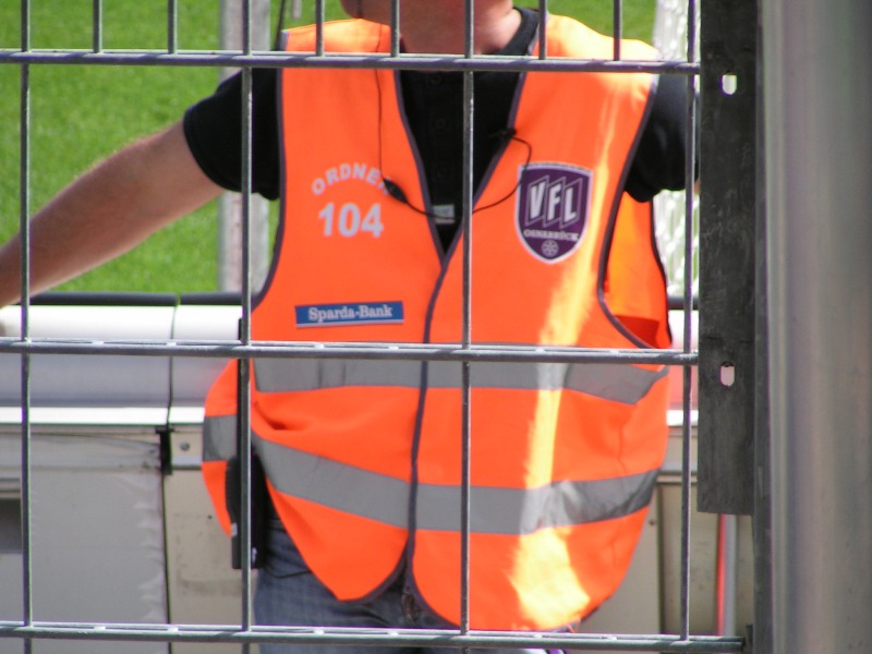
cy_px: 327
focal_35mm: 380
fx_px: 9572
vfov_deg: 3.9
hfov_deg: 5.2
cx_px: 436
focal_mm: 58
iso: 50
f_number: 4.5
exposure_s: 1/400
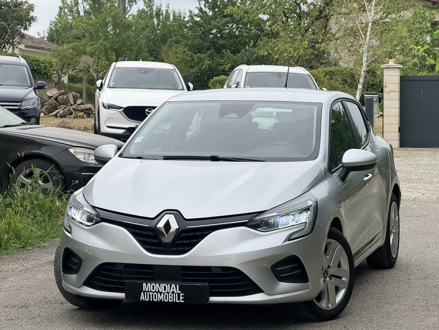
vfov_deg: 12.3
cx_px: 220
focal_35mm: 120
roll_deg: -0.3
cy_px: 165
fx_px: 1522
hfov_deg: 16.4
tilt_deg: -1.2
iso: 50
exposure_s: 1/616
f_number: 2.8
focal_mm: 15.66
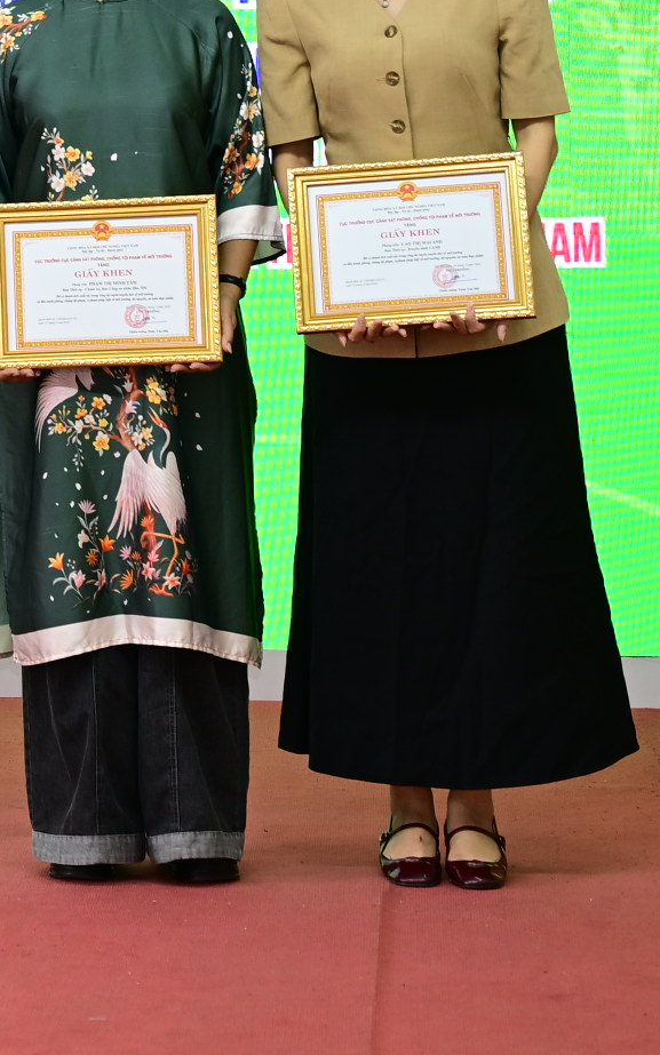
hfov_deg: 7.9
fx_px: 4518
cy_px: 49
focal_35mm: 157
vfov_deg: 13.2
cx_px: -741
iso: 800
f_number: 4
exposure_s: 1/160
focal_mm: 47
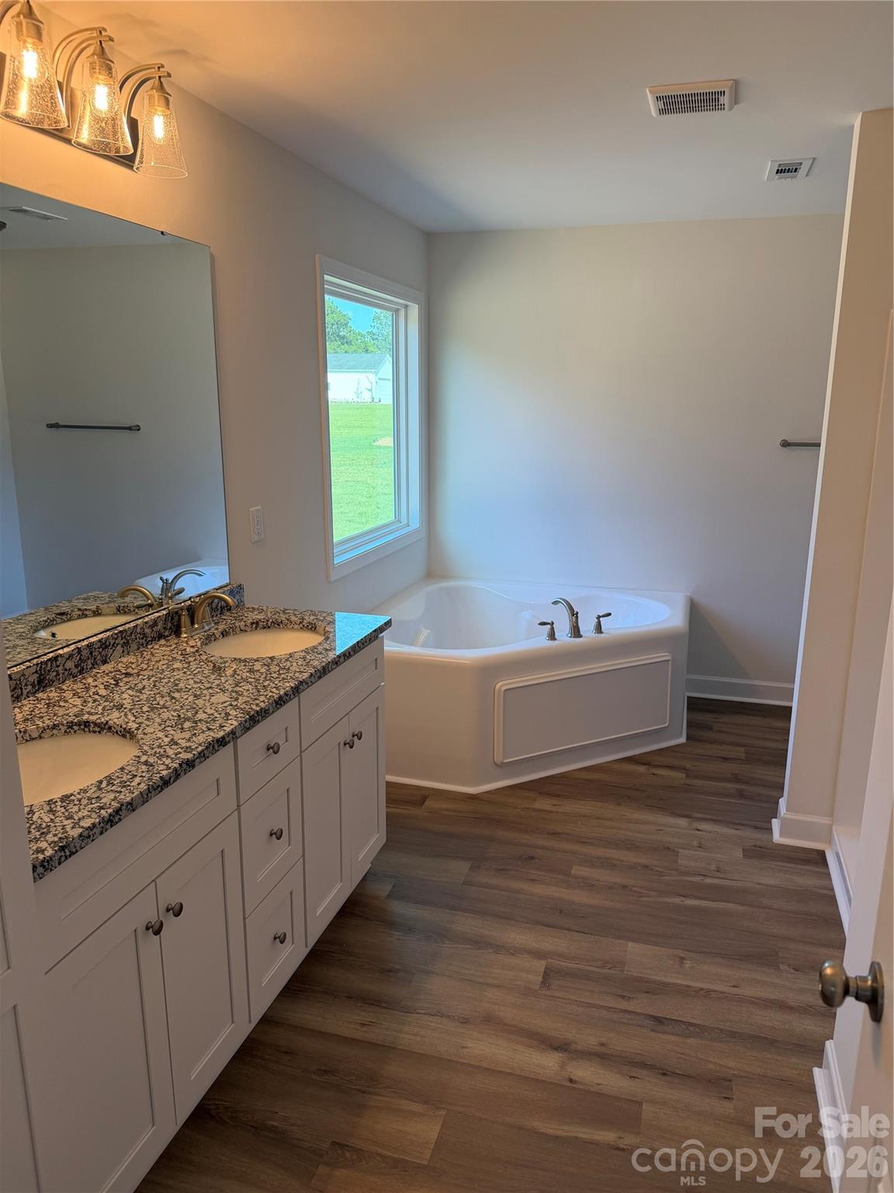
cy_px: 596
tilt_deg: -13.9
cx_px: 447
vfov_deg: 71.6
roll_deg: -0.1
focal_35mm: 24
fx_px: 826
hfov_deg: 56.8
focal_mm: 6.76
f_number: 1.78
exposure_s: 1/246
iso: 80
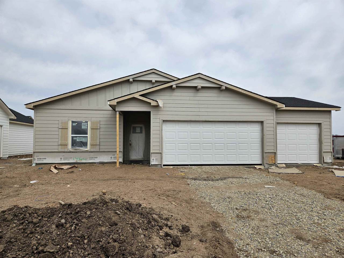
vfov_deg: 58.9
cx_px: 172
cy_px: 129
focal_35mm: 23
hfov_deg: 73.9
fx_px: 229
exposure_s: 1/3474
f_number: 1.8
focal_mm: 5.4
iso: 25
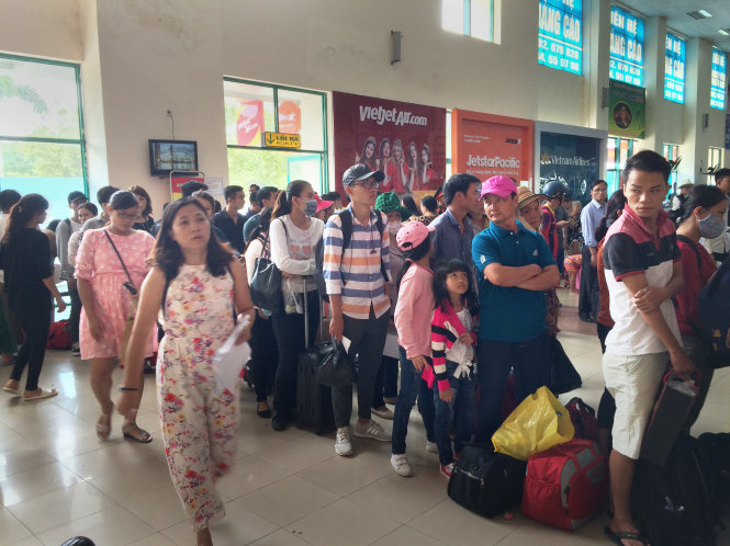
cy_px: 273
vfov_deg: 48.2
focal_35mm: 29
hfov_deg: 61.7
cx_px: 365
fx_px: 611
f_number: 2.2
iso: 40
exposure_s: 1/60
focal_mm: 4.15
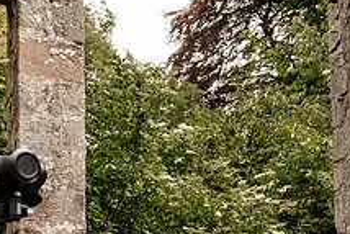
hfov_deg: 19.8
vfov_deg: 14.2
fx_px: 924
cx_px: 453
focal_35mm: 95
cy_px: 241
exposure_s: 1/320
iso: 800
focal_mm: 35
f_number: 7.1
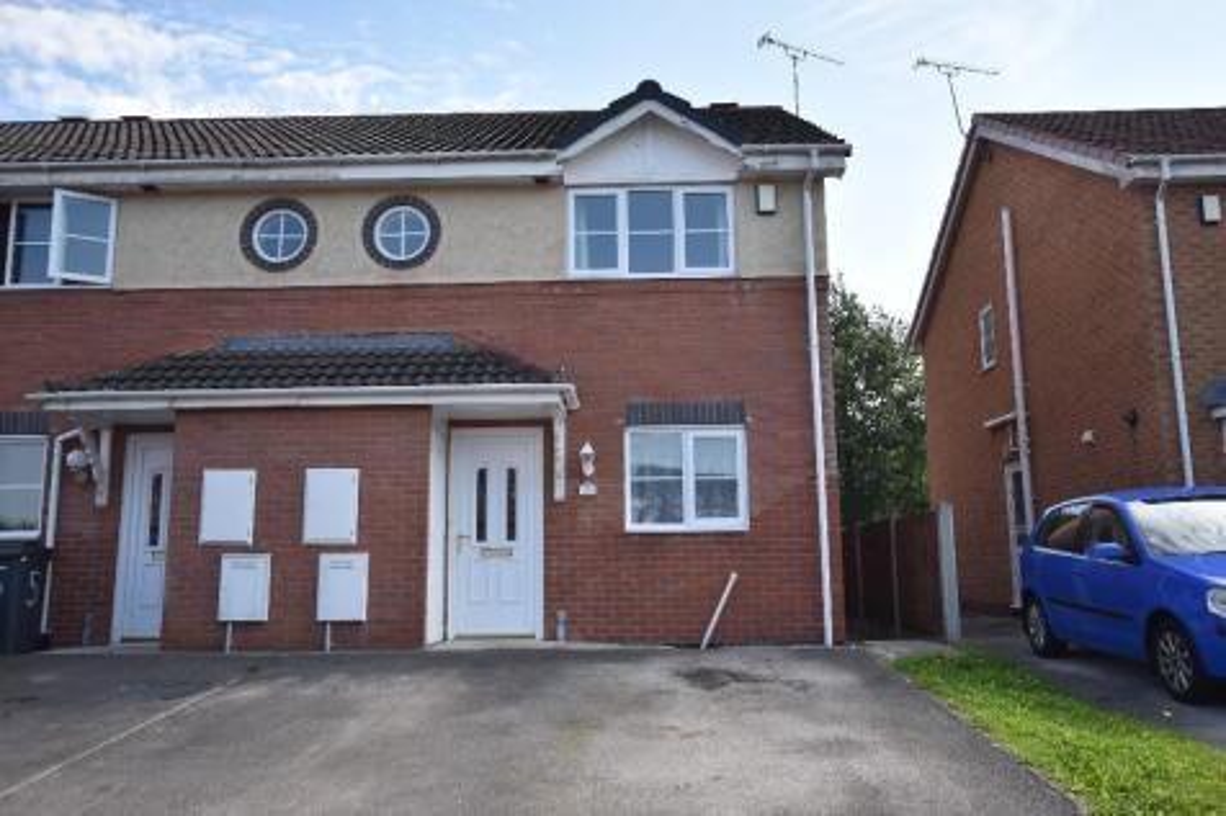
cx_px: 613
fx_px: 1021
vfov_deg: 43.6
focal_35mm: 30
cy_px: 408
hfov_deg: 61.9
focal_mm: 20
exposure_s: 1/400
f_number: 4
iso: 100
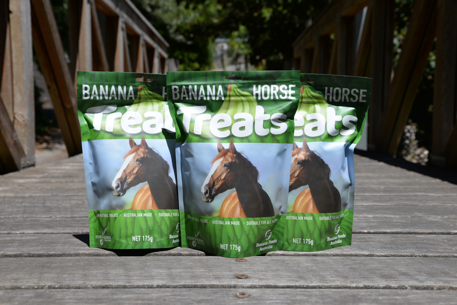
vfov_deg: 28.1
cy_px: 152
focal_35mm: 48
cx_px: 228
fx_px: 610
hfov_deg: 41.1
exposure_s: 1/320
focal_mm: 48
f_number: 9
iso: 100
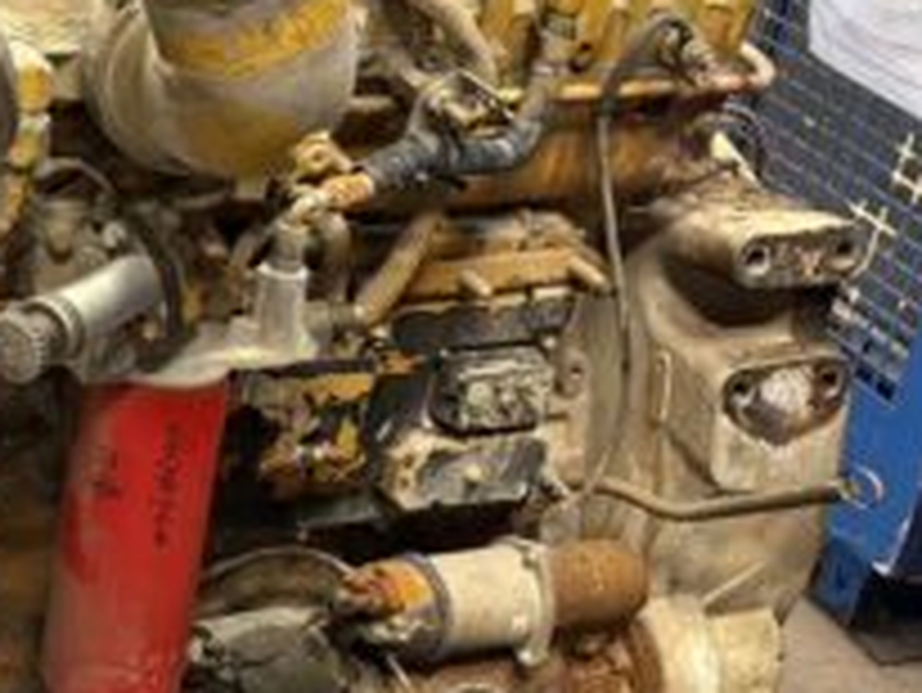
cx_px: -225
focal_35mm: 76
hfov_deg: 23.2
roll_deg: -5.9
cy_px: 54
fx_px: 2025
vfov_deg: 19.0
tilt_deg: -24.2
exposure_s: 1/60
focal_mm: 5.96
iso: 200
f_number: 1.6
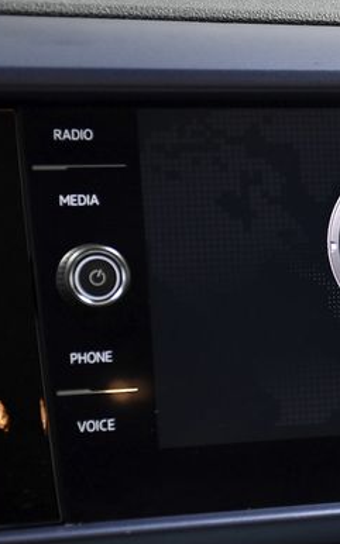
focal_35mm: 132
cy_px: 270
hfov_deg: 9.8
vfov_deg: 15.8
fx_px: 1958
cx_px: 411
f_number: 4.8
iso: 2500
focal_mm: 52
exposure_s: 1/125
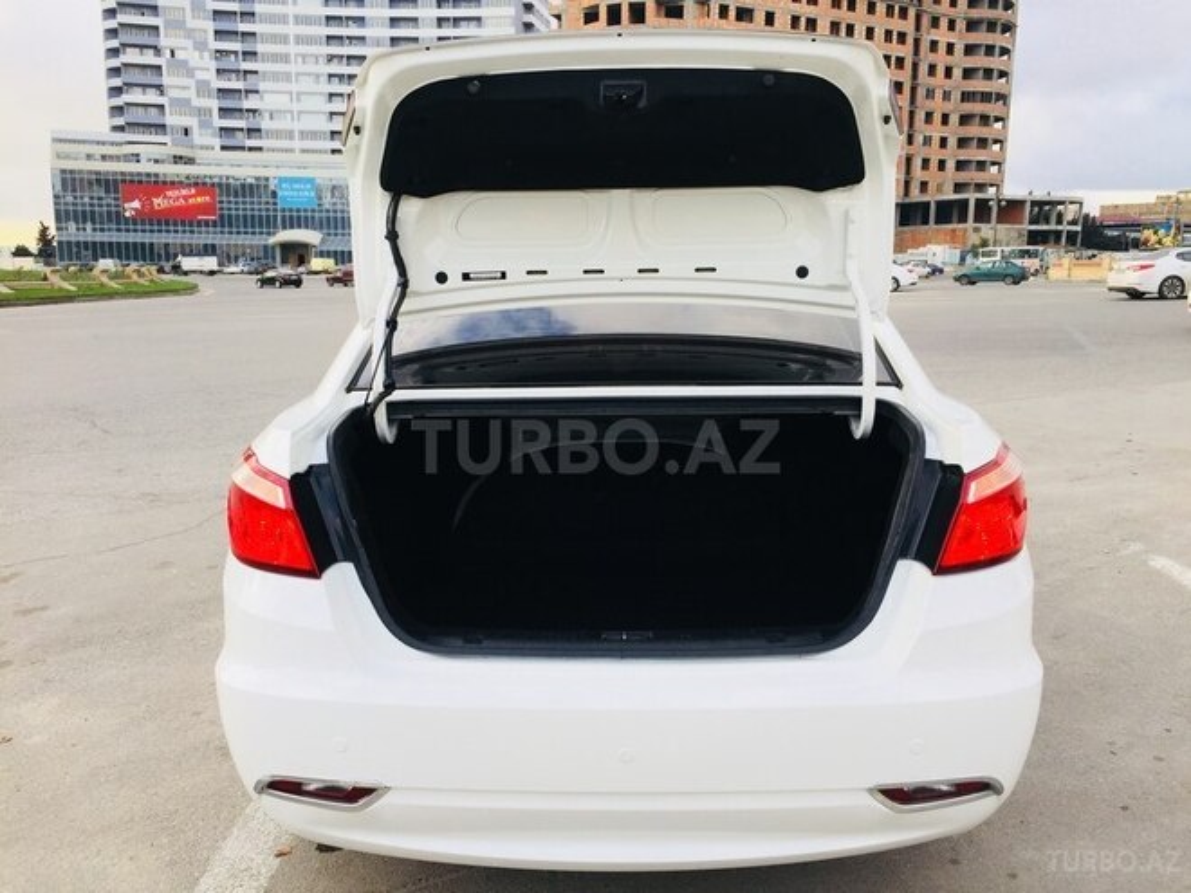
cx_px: 596
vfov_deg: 48.2
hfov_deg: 61.7
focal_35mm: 29
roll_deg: -0.9
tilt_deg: -9.0
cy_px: 446
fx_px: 998
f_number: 2.2
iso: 32
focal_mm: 4.15
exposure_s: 1/408
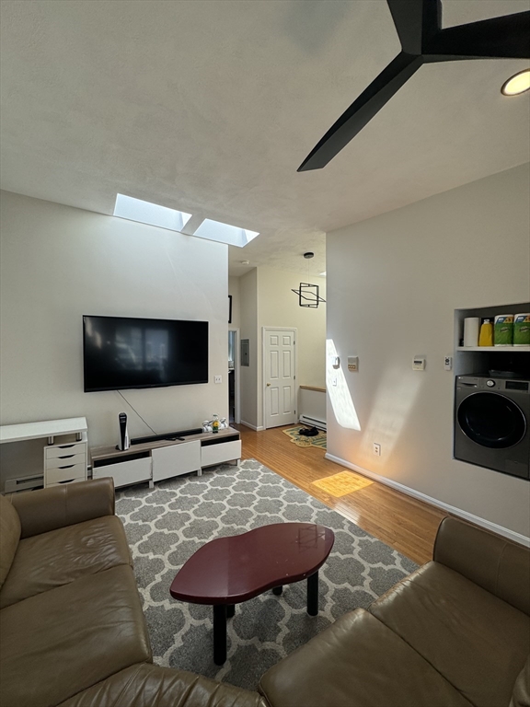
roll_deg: +1.1
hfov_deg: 85.7
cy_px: 354
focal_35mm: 14
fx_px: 286
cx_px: 265
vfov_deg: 102.1
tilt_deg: -2.6
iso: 40
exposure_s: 1/209
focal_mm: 2.22
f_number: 2.2
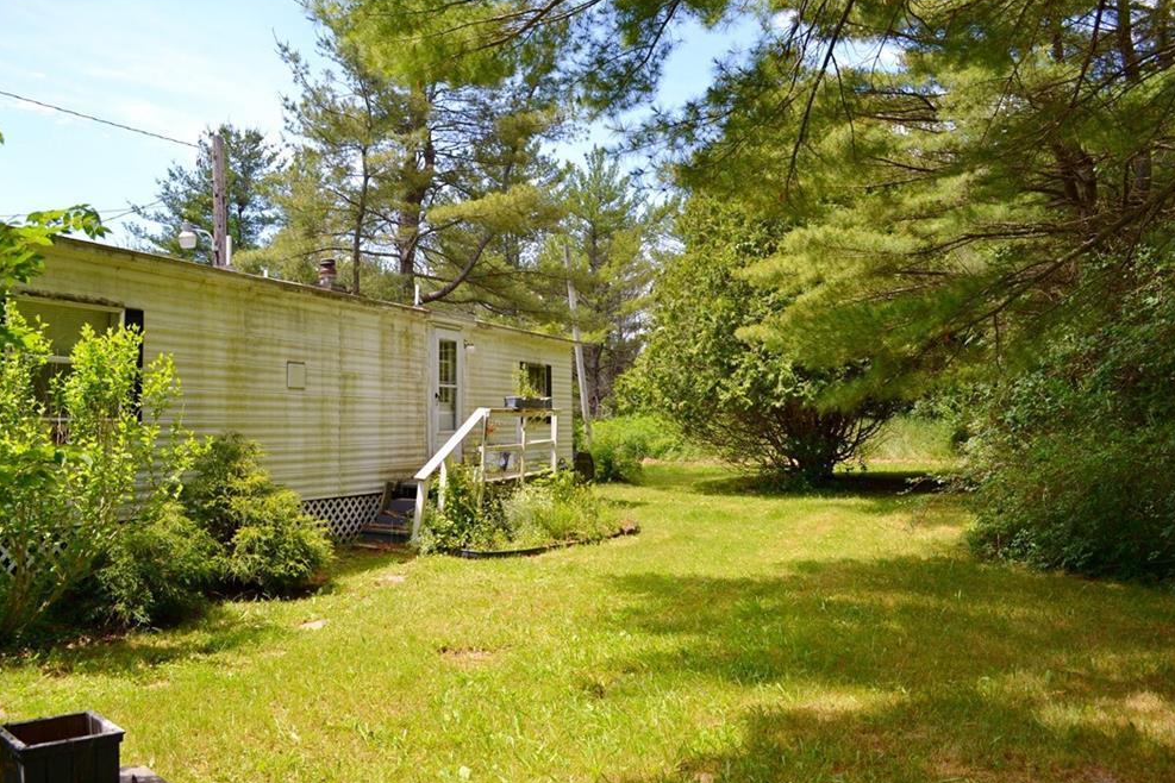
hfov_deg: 65.5
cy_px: 393
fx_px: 914
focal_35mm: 28
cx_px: 588
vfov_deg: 46.4
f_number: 6.3
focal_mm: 18
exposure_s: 1/160
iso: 100
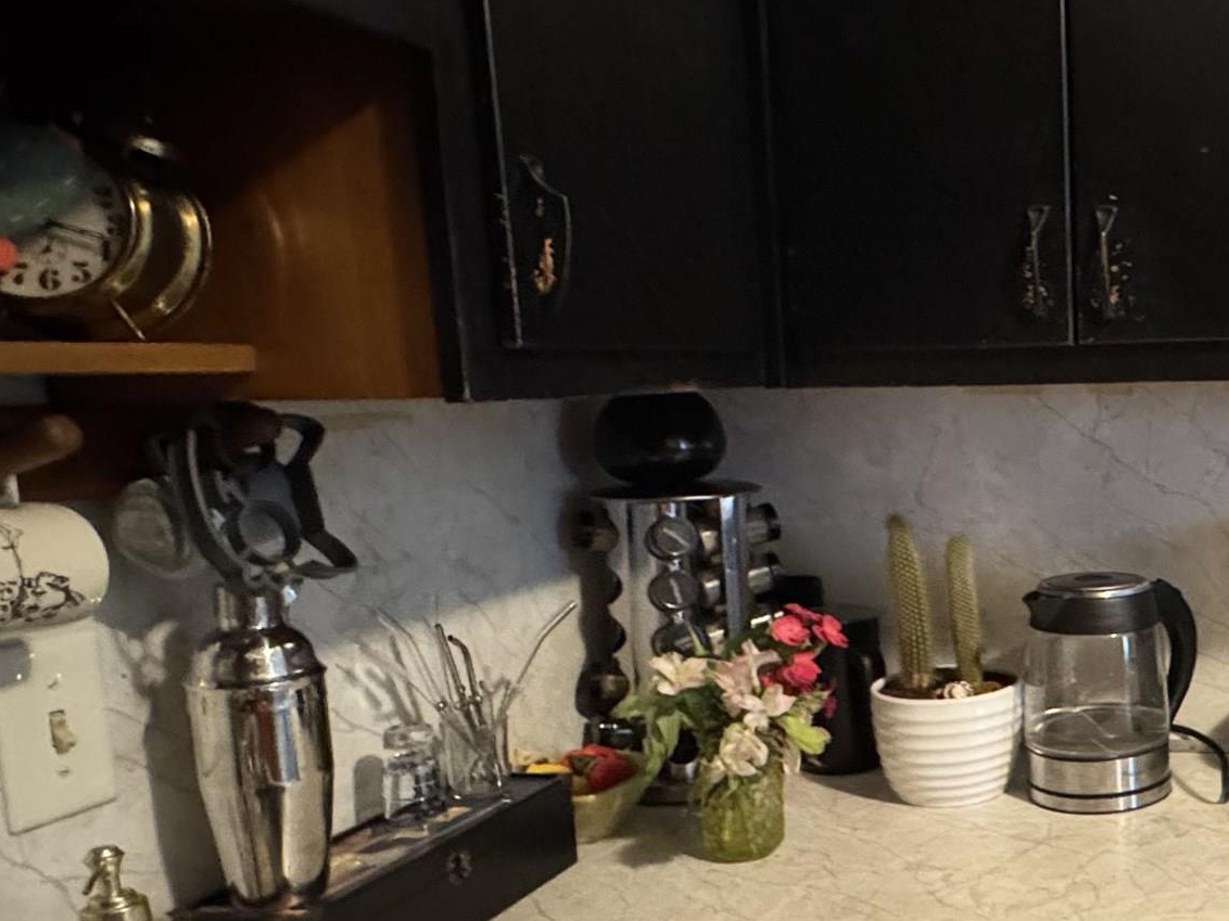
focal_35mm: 38
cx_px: 1214
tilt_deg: -9.4
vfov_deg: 37.5
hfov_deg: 42.6
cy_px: 568
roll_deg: +0.1
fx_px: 1349
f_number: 2.2
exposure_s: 1/40
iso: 1250
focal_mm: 2.22
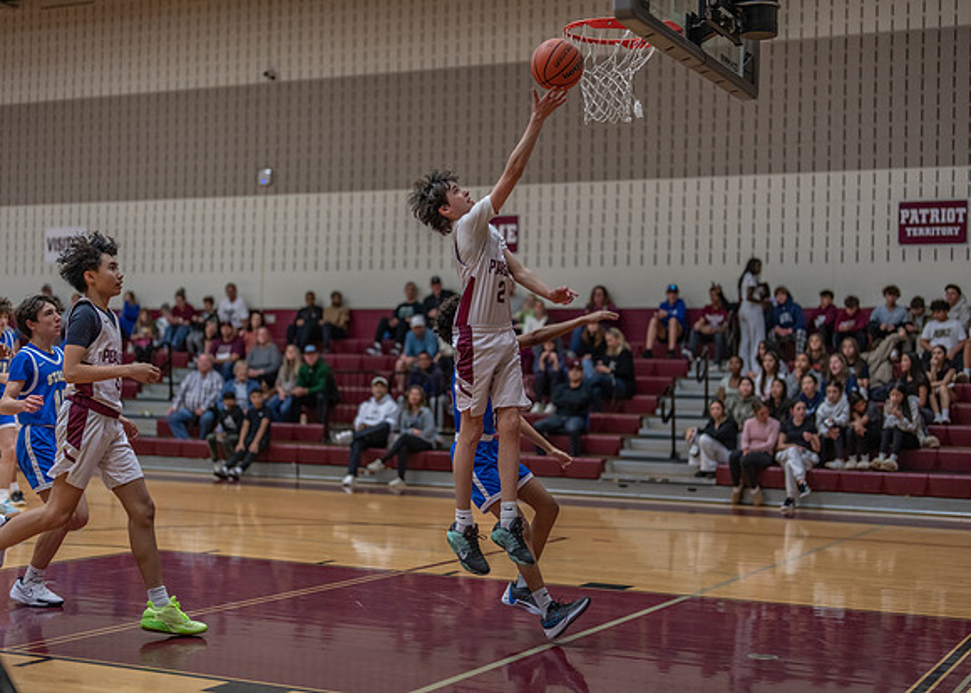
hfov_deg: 35.5
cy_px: 346
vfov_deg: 25.8
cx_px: 486
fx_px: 1515
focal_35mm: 55
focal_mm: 50
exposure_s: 1/1000
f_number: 1.2
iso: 500
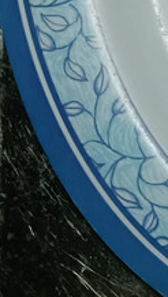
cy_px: -41
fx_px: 790
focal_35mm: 100
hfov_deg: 10.4
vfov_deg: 20.2
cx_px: 407
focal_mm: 4.7
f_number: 1.7
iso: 2379
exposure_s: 1/25
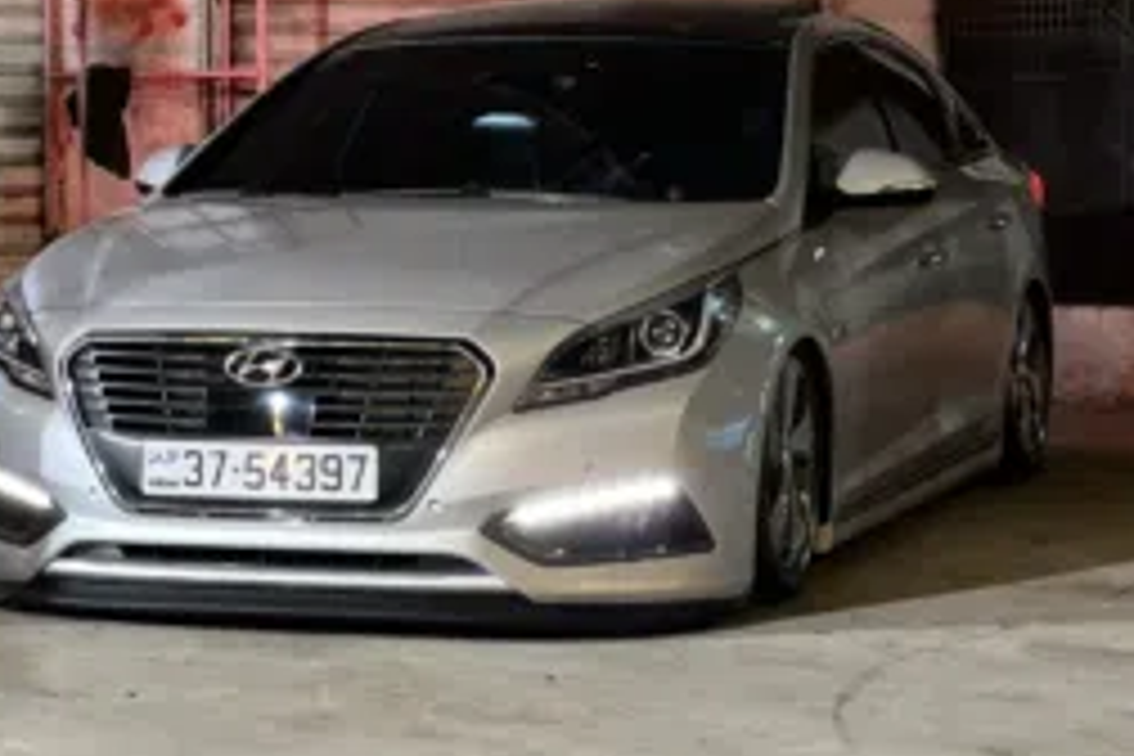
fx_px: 4000
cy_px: 252
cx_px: 500
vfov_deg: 10.8
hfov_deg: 16.1
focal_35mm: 127
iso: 640
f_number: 2.8
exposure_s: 1/14
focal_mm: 9
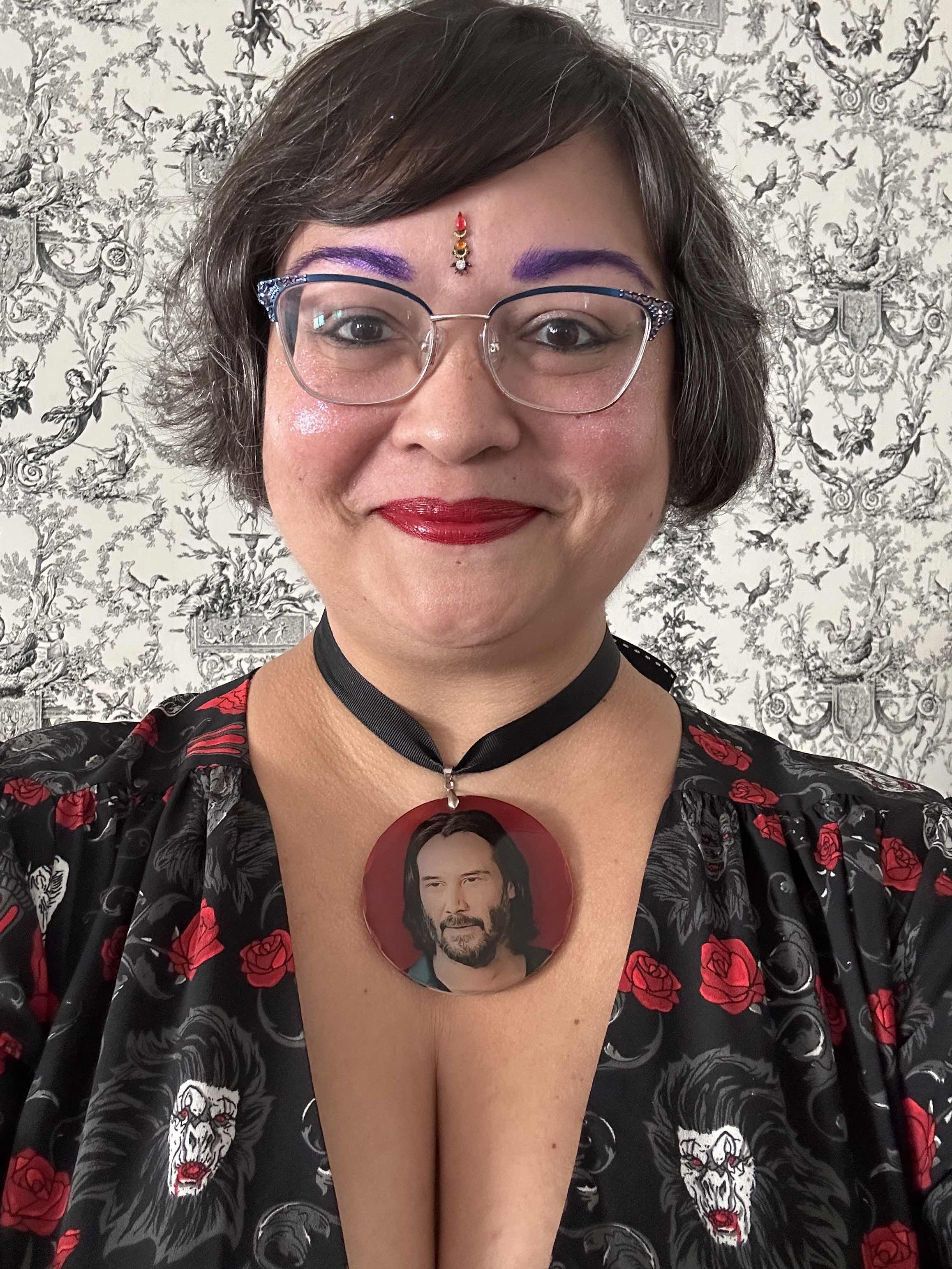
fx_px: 1100
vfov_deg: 60.0
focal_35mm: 30
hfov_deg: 46.8
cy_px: 634
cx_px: 476
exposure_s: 1/54
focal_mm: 2.69
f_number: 1.9
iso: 320
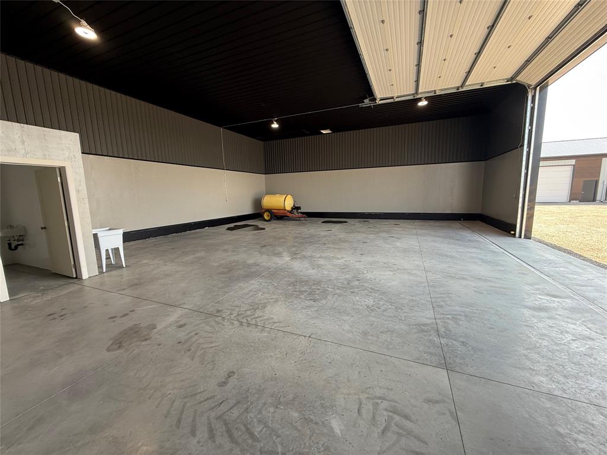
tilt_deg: -7.3
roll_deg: +0.3
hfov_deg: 102.1
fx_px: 245
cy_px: 228
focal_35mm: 14
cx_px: 304
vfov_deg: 85.7
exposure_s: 1/99
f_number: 2.2
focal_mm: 2.22
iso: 50
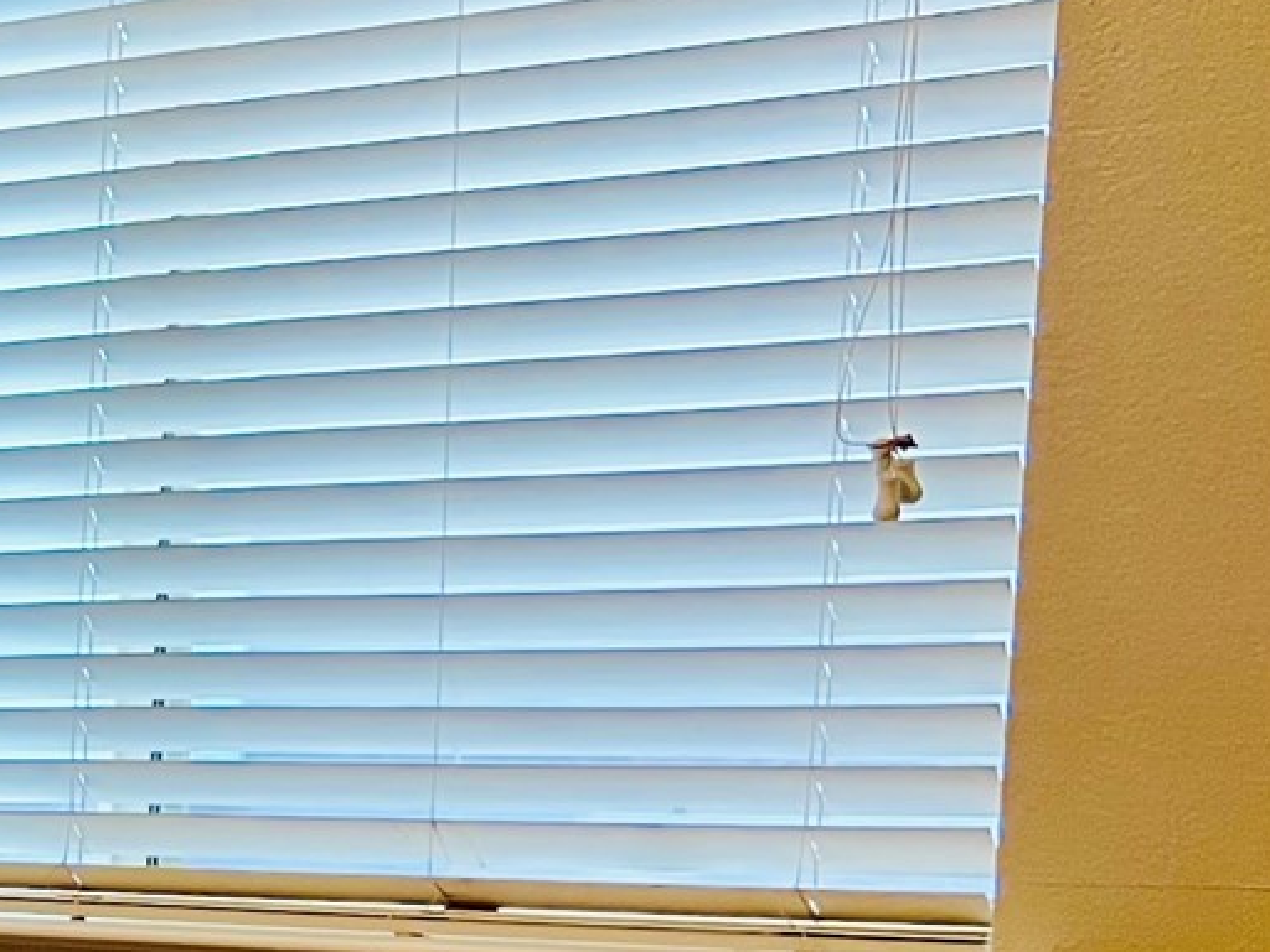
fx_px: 3816
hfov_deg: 16.1
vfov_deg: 13.9
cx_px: -1000
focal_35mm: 104
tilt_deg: -7.3
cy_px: 1076
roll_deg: -0.4
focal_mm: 5.7
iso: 125
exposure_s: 1/60
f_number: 1.5
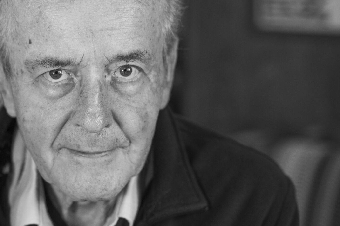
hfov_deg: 17.3
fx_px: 1114
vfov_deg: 11.6
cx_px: 127
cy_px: 109
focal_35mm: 118
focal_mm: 65
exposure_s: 1/60
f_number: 2.5
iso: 400
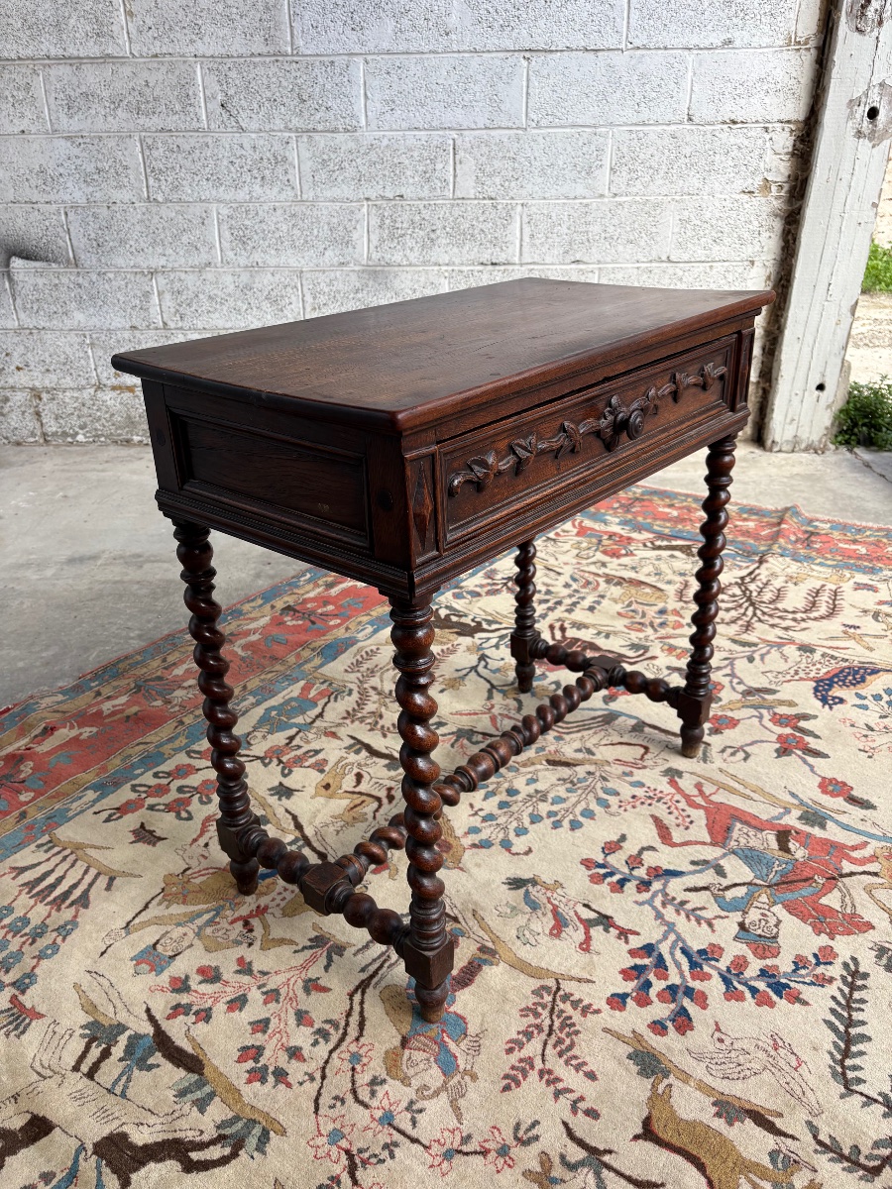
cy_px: 594
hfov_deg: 53.1
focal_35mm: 26
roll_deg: +1.1
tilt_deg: -24.7
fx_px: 893
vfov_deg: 67.3
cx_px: 446
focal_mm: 5.96
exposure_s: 1/379
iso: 50
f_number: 1.6
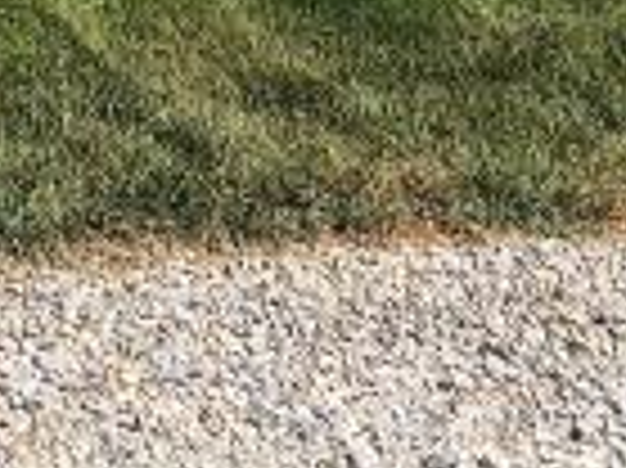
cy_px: -1179
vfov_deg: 6.3
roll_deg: -0.4
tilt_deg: +5.8
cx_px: -761
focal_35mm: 206
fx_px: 3722
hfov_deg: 8.9
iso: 20
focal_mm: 3.99
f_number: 1.8
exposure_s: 1/1263
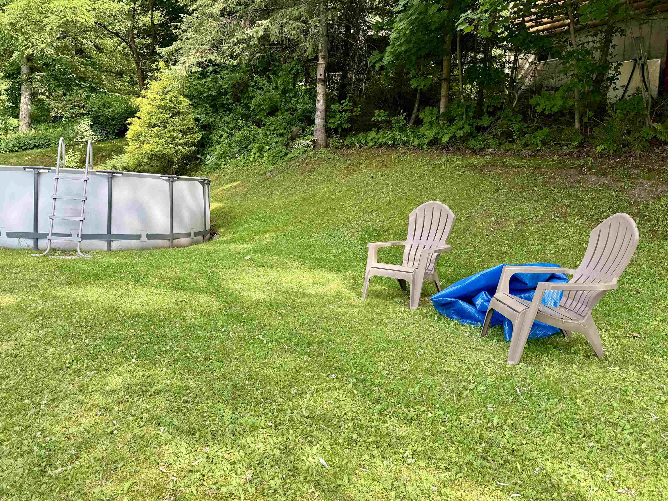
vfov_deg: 51.2
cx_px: 342
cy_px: 222
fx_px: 521
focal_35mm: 27
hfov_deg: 65.3
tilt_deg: -4.4
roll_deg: -3.1
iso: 80
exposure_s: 1/528
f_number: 1.78
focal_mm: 6.76
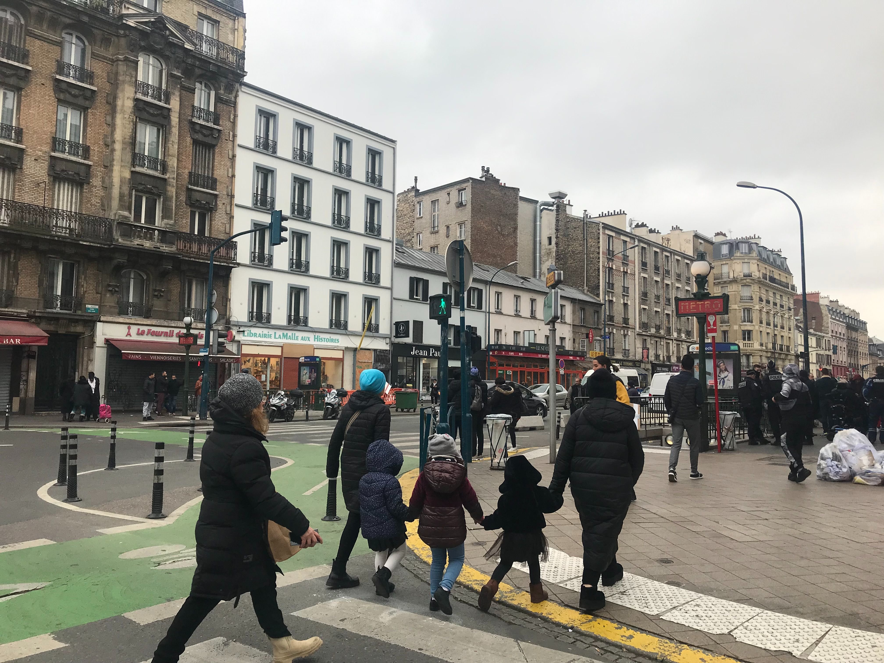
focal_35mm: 28
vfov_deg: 49.7
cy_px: 332
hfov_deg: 63.4
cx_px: 442
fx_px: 715
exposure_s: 1/370
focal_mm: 3.99
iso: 20
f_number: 1.8
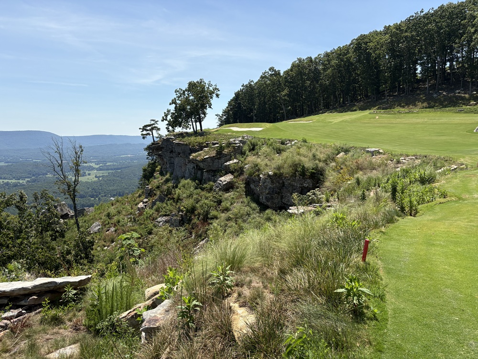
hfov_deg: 67.3
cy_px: 180
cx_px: 239
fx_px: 359
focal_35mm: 26
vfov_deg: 53.1
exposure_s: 1/2985
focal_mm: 5.96
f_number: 1.6
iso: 50
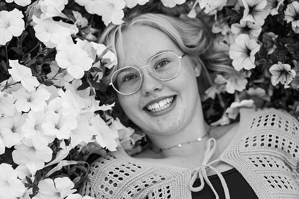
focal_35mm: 85
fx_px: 706
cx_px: 150
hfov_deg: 23.9
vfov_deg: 16.1
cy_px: 100
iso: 4000
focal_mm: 85
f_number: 3.2
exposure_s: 1/400
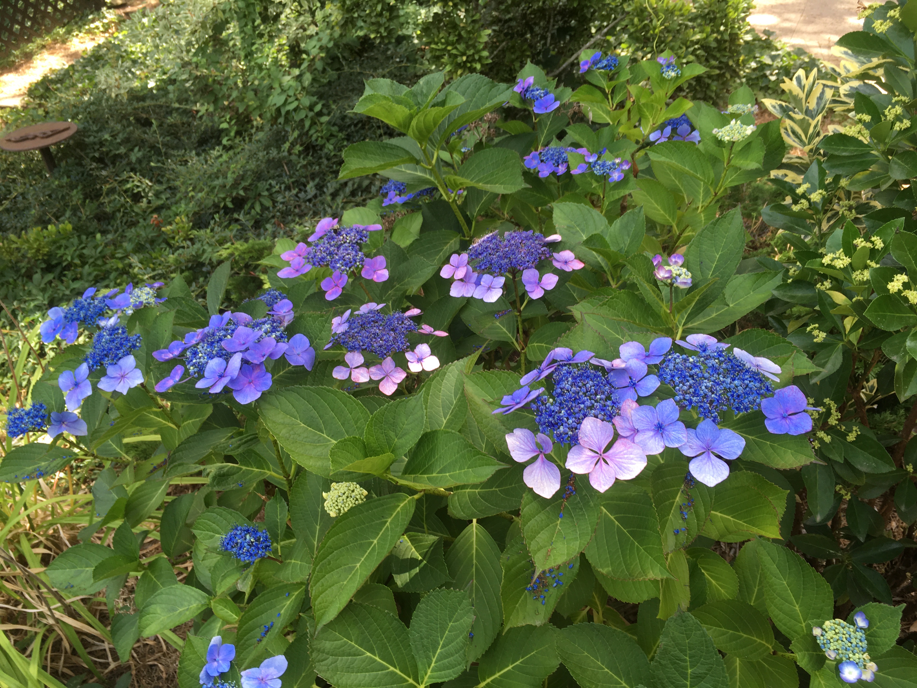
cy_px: 344
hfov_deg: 61.7
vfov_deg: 48.2
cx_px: 458
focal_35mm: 29
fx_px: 768
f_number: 2.2
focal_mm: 4.15
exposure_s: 1/120
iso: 25
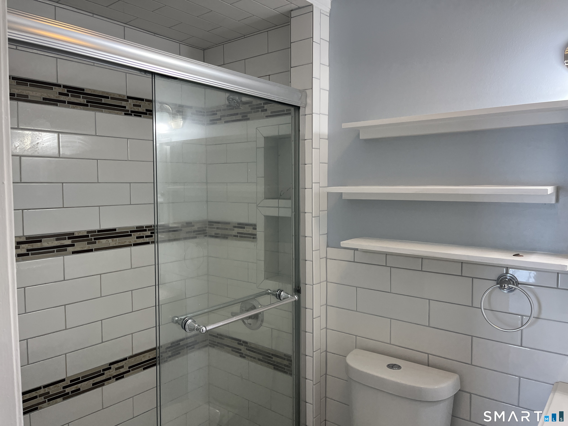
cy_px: 213
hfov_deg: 67.3
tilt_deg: -3.1
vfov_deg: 53.1
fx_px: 427
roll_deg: -0.1
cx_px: 284
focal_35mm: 26
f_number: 1.6
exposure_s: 1/120
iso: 100
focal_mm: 5.1
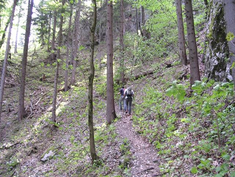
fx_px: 258
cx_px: 118
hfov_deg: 49.0
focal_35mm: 38
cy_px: 88
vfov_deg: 37.7
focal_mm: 5.8
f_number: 2.8
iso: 100
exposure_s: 1/22.4
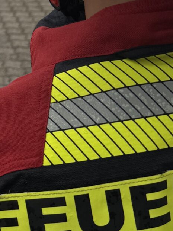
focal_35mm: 99
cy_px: -18
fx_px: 660
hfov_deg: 13.4
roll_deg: +1.1
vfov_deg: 19.1
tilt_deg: -18.9
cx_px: -143
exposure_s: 1/572
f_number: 1.78
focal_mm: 6.76
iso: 80
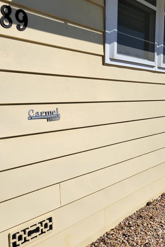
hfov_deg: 41.1
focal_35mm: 32
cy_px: 113
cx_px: 77
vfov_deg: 58.6
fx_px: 220
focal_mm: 5.4
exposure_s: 1/7023
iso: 40
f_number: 1.8
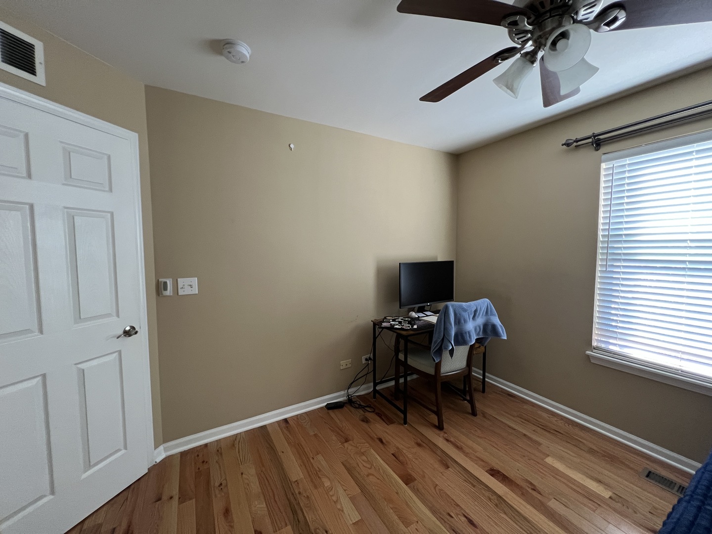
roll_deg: -0.6
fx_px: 267
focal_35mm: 13
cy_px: 267
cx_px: 356
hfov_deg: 106.2
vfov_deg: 89.9
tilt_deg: -4.6
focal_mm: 1.57
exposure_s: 1/60
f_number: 1.8
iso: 320
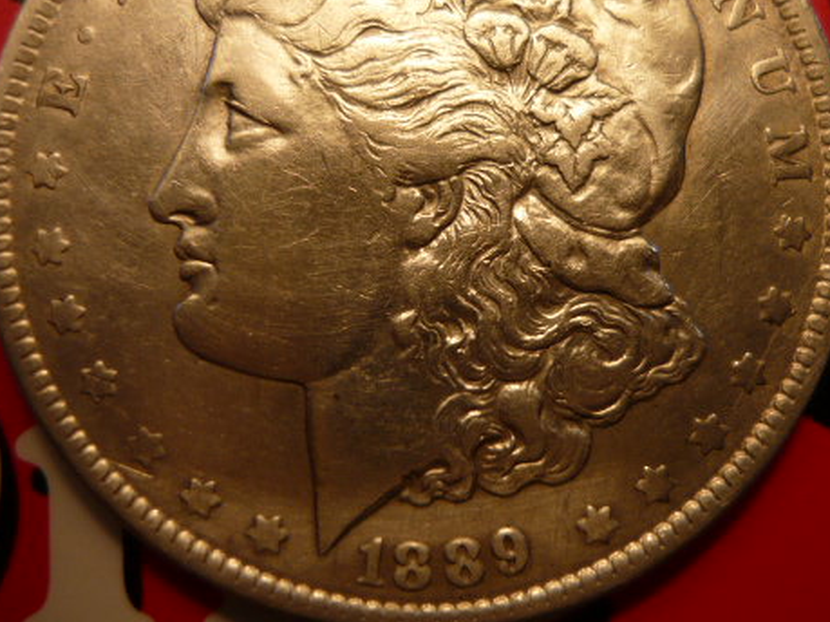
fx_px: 1103
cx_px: 467
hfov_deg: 41.2
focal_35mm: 46
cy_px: 217
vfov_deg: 31.3
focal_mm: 5.5
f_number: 2.8
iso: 100
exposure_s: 1/80
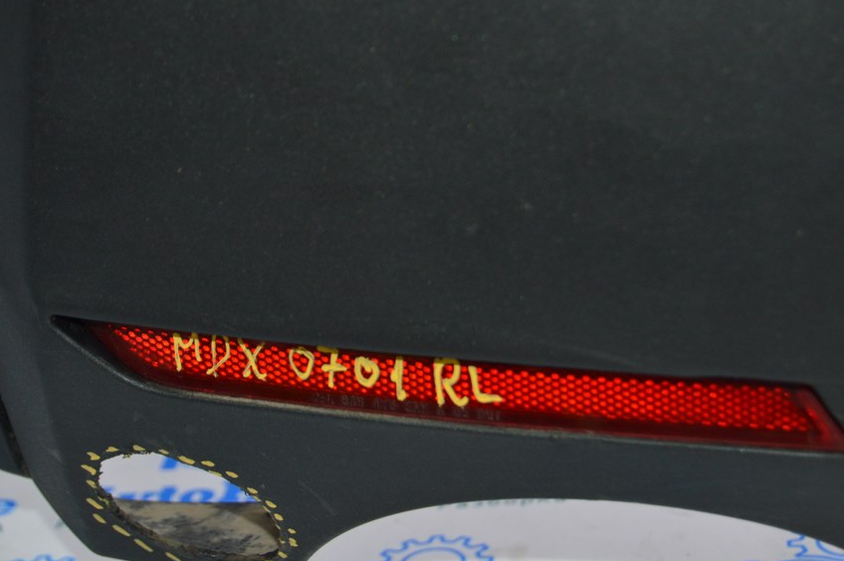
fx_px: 2333
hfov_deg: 20.5
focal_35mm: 100
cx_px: 437
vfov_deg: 13.7
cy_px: 284
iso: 800
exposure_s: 1/60
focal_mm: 55
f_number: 5.6
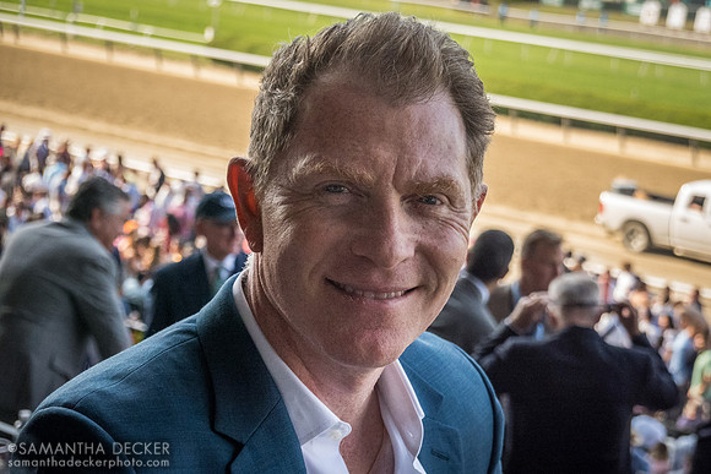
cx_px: 412
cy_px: 275
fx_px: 1808
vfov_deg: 14.9
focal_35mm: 92
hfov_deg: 22.2
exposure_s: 1/2000
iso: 1000
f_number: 4
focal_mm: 29.1
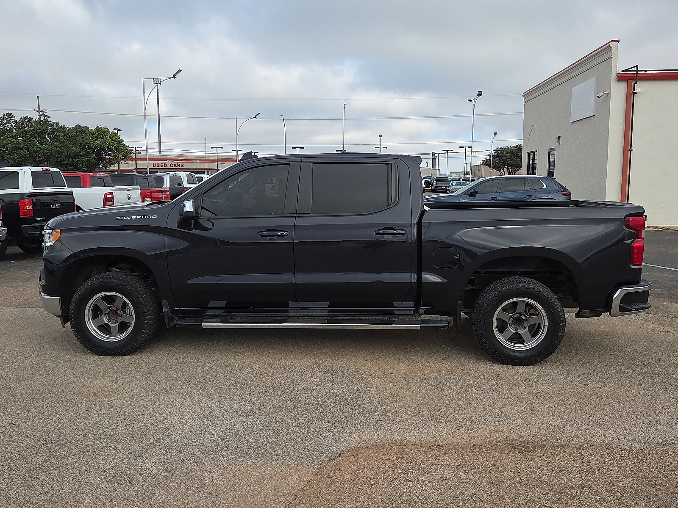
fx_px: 627
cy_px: 254
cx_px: 339
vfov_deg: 44.2
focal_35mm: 32
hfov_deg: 56.8
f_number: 1.8
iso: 76
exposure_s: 1/2500
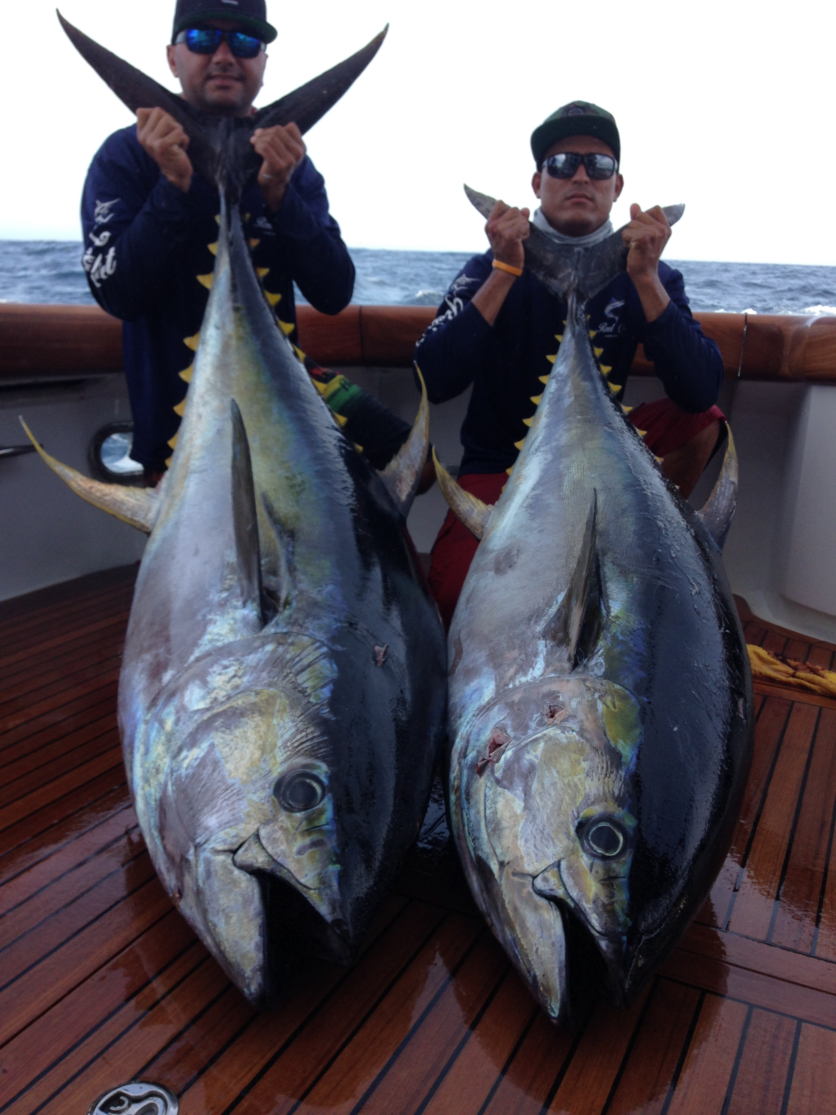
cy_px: 558
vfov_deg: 55.4
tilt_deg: -16.7
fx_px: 1063
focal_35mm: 33
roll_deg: -5.3
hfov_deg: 42.9
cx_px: 418
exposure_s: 1/531
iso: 50
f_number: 2.4
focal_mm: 4.12
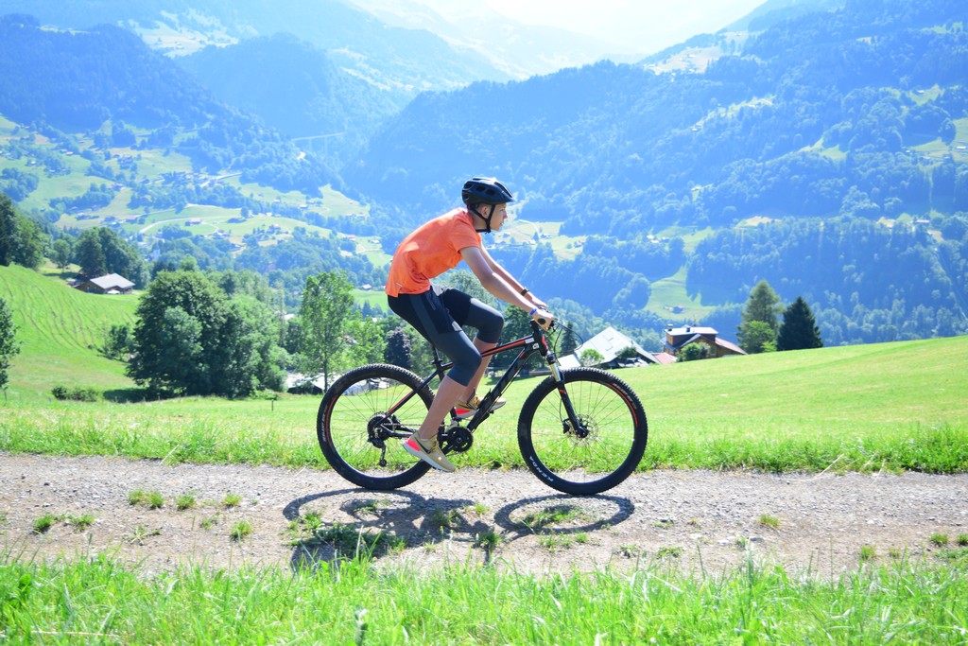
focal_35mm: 45
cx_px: 484
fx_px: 1210
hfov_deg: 43.6
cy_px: 323
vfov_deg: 29.9
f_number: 4.2
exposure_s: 1/1250
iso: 500
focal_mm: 30
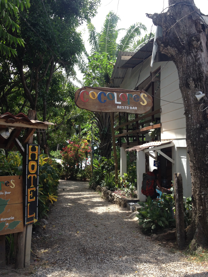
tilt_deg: -0.9
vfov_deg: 52.6
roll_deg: +1.7
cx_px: 104
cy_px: 138
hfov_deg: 40.7
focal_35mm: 35
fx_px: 280
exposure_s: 1/412
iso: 50
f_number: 2.4
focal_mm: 4.28
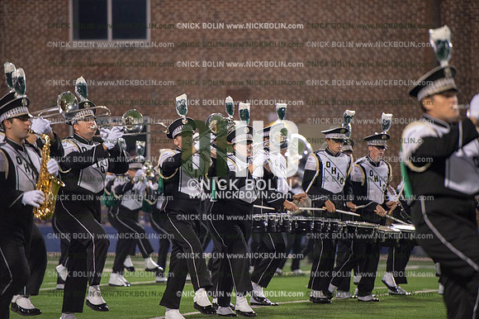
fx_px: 2659
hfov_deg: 10.3
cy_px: 160
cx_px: 240
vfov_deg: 6.9
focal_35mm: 200
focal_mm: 200
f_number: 2.8
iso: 4000
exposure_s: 1/320
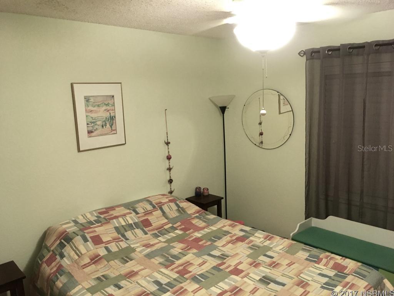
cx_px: 197
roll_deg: +1.8
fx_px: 330
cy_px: 148
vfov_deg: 48.2
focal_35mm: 29
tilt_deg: -9.3
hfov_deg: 61.7
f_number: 2.2
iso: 200
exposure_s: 1/17
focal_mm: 4.15
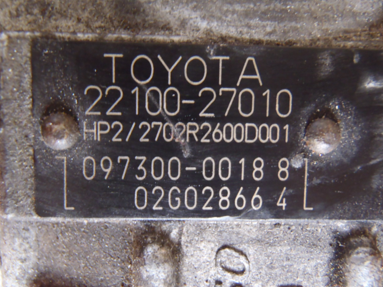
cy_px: 148
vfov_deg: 36.8
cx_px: 186
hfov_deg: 47.8
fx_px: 432
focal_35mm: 39
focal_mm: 6.64
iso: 250
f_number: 4.7
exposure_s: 1/4
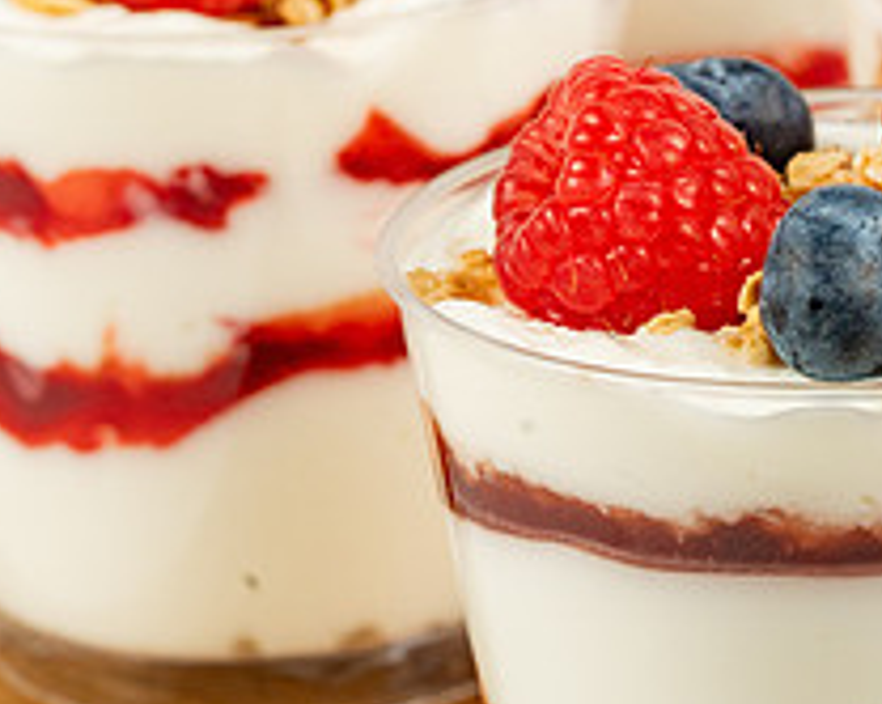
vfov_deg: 6.5
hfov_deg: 8.2
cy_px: -11
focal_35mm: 236
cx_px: 551
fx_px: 6155
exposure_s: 1/200
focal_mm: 90
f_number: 11
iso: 800
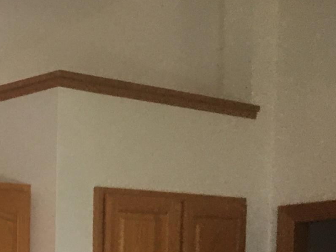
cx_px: -271
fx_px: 1058
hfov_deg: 15.5
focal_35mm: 109
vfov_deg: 12.3
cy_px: 468
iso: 40
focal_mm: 4.15
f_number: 2.2
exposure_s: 1/30
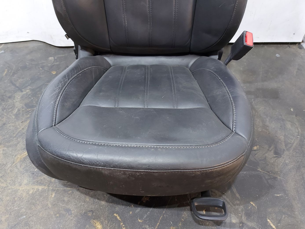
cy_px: 114
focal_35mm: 24
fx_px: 211
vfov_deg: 56.8
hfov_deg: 71.6
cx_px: 152
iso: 250
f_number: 1.8
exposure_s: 1/25
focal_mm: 5.23
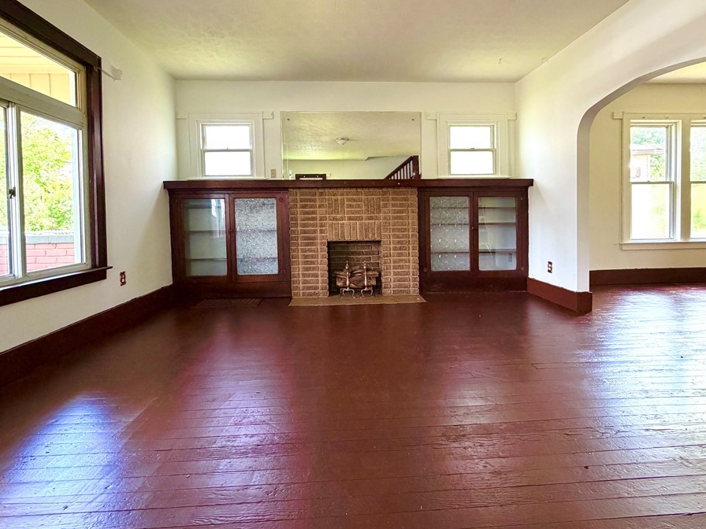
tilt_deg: -6.6
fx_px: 326
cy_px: 254
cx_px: 382
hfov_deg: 94.3
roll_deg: -1.0
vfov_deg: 78.1
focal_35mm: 16
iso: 250
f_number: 2.2
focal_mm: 2.22
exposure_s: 1/121
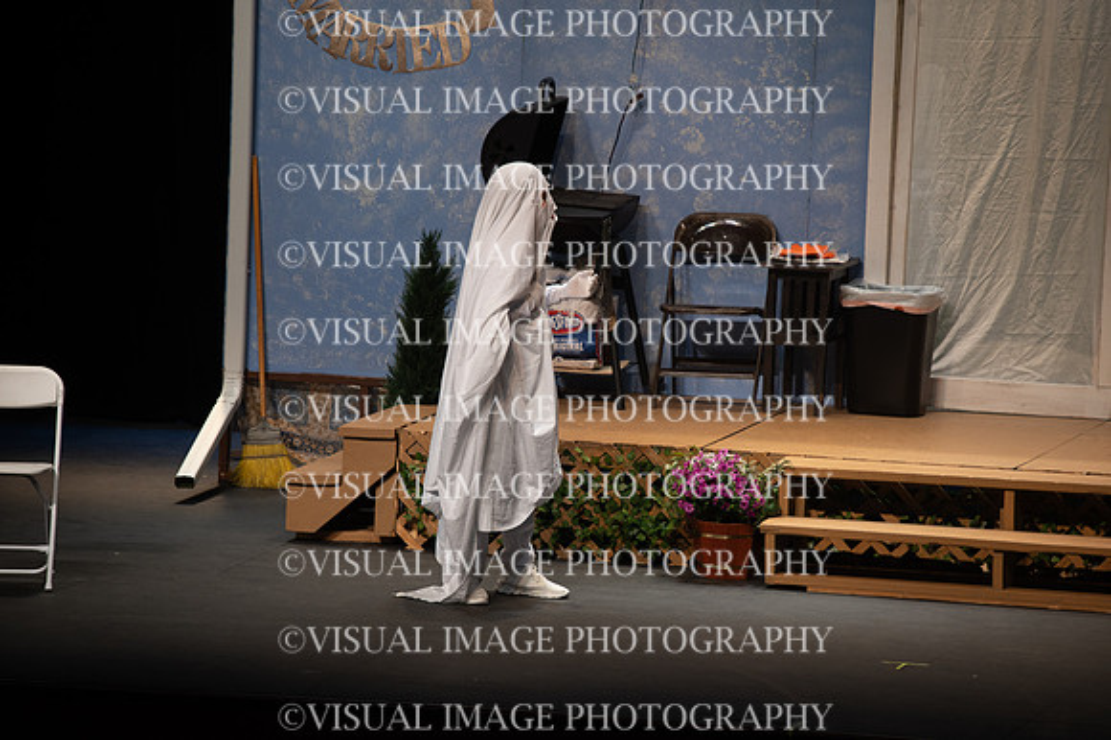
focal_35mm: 320
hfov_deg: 6.4
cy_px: 370
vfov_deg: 4.3
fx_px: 9870
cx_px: 556
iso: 1000
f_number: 6.3
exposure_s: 1/200
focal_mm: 320
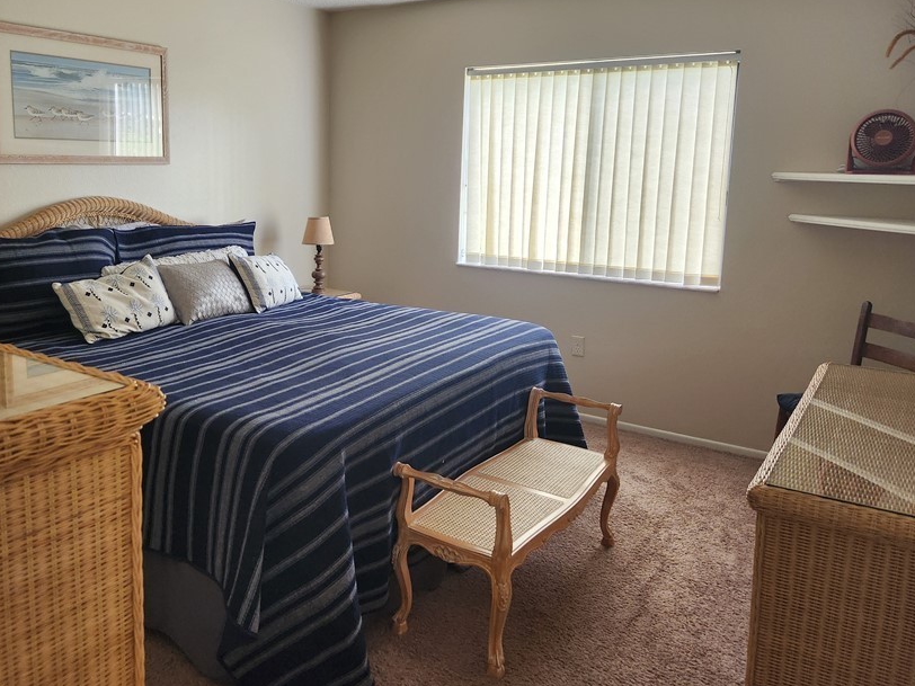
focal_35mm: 29
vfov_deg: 48.1
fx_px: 767
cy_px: 293
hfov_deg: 61.2
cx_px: 370
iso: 250
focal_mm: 5.4
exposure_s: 1/120
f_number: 1.8
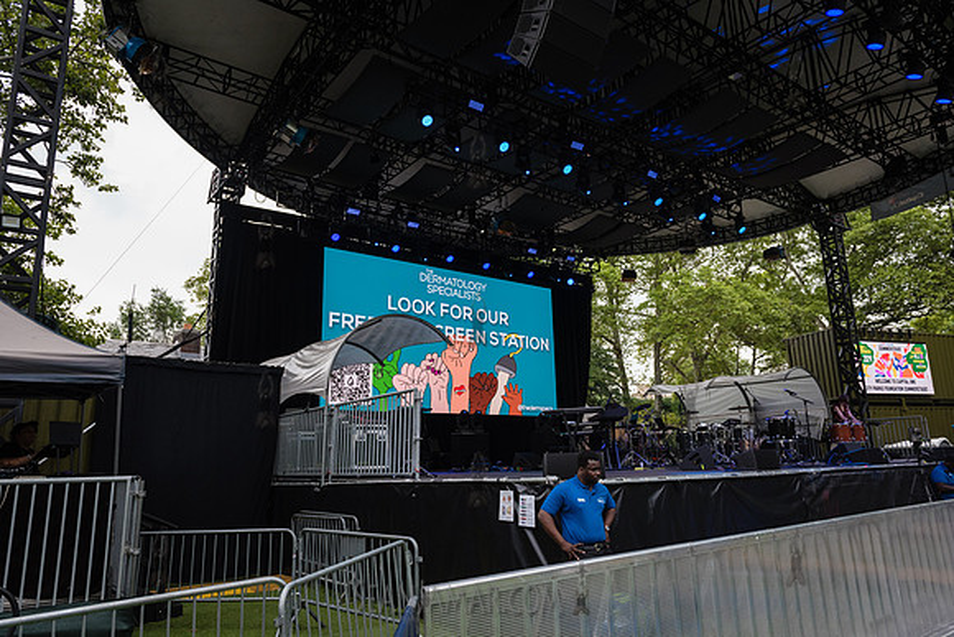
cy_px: 318
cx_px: 477
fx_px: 636
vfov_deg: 53.2
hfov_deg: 73.7
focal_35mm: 24
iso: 1000
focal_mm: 24
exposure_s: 1/1000
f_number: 4.5
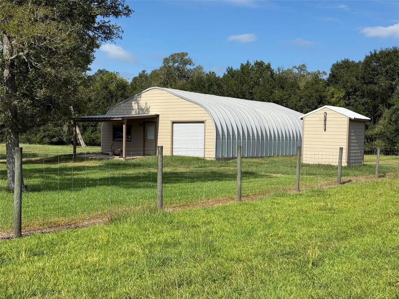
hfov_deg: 39.7
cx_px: 200
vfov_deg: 30.3
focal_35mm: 48
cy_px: 150
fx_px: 553
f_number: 1.78
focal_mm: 6.76
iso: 64
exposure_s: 1/6536
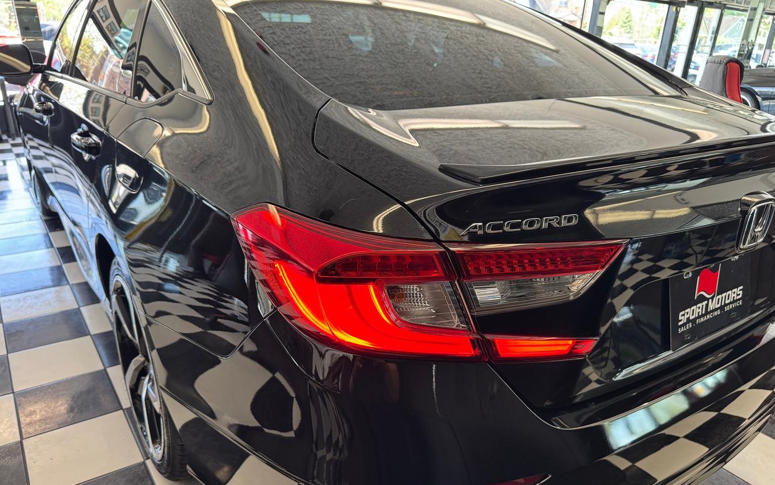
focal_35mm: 26
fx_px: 549
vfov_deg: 47.4
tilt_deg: -24.7
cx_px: 383
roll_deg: -2.2
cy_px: 286
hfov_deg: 70.4
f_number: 1.78
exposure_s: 1/120
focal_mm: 6.76
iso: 200
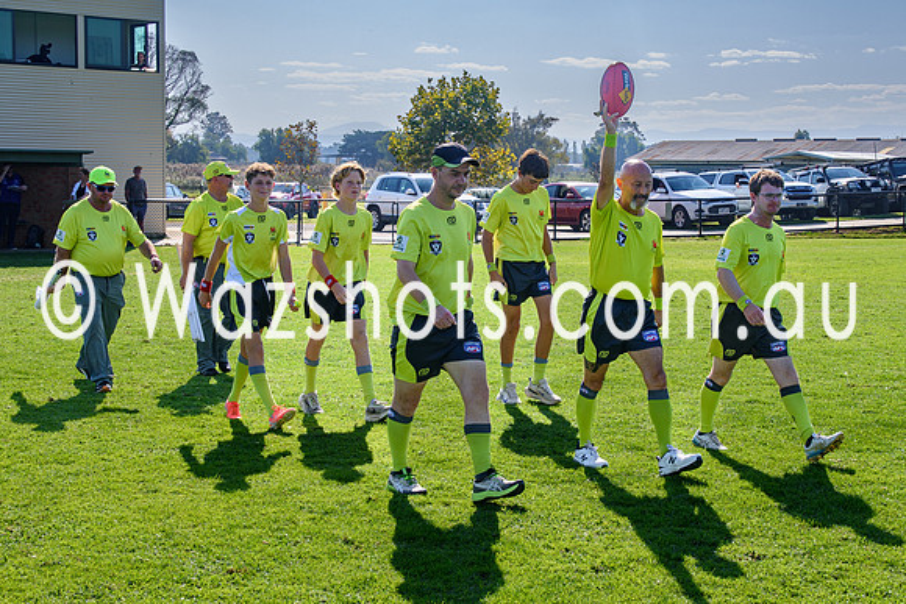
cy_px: 279
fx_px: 1570
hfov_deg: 32.1
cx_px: 535
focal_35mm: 62
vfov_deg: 21.8
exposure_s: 1/400
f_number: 6.3
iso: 100
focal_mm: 28
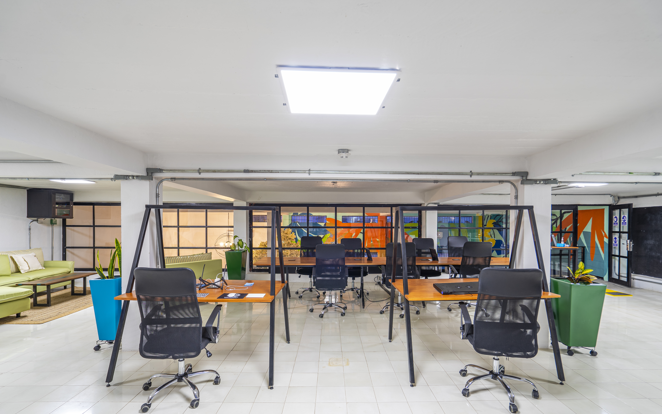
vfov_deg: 67.8
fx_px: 307
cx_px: 335
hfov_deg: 94.4
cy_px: 228
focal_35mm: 17
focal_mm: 16
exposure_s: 1/1.25
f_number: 5
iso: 50
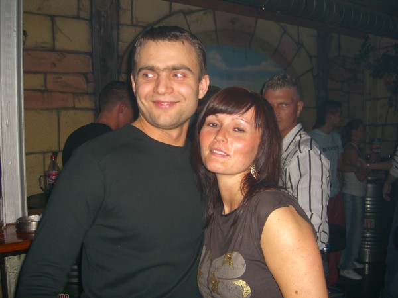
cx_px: 199
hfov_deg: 49.0
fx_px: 437
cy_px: 149
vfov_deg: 37.7
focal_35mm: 38
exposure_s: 1/60
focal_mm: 7.9
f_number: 2.8
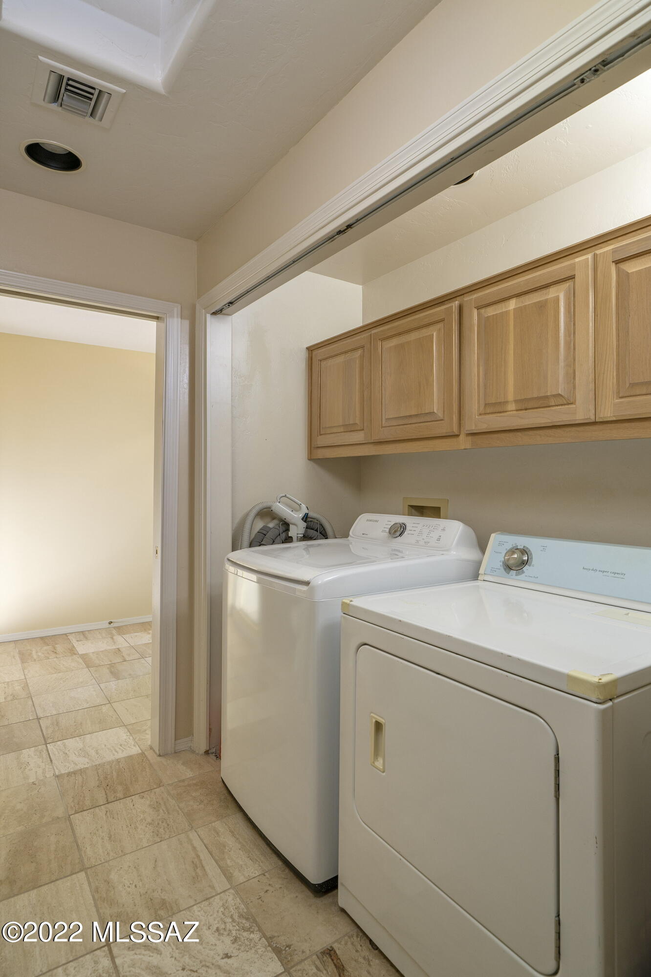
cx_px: 326
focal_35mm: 16
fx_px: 434
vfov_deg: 96.8
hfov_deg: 73.7
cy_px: 488
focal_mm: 16
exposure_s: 1/13
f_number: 7.1
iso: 200
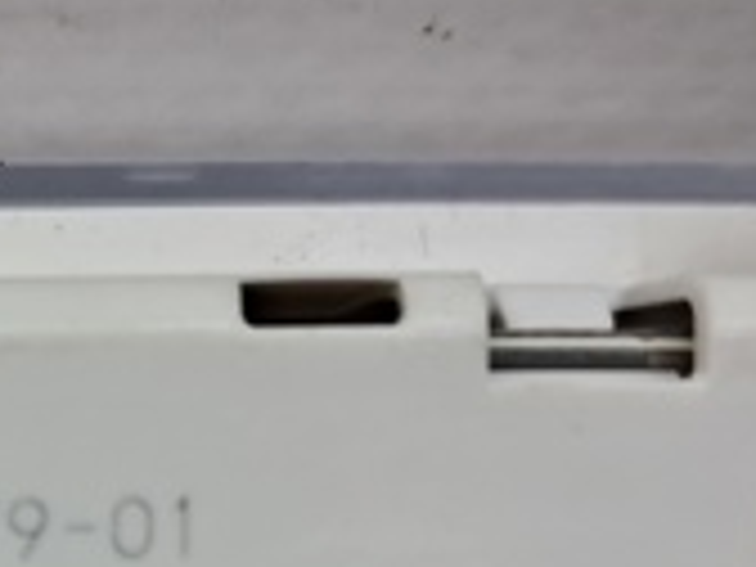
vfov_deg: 13.6
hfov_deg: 18.2
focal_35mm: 103
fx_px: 2249
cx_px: -130
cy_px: 839
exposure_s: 1/120
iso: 50
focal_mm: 4
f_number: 1.8
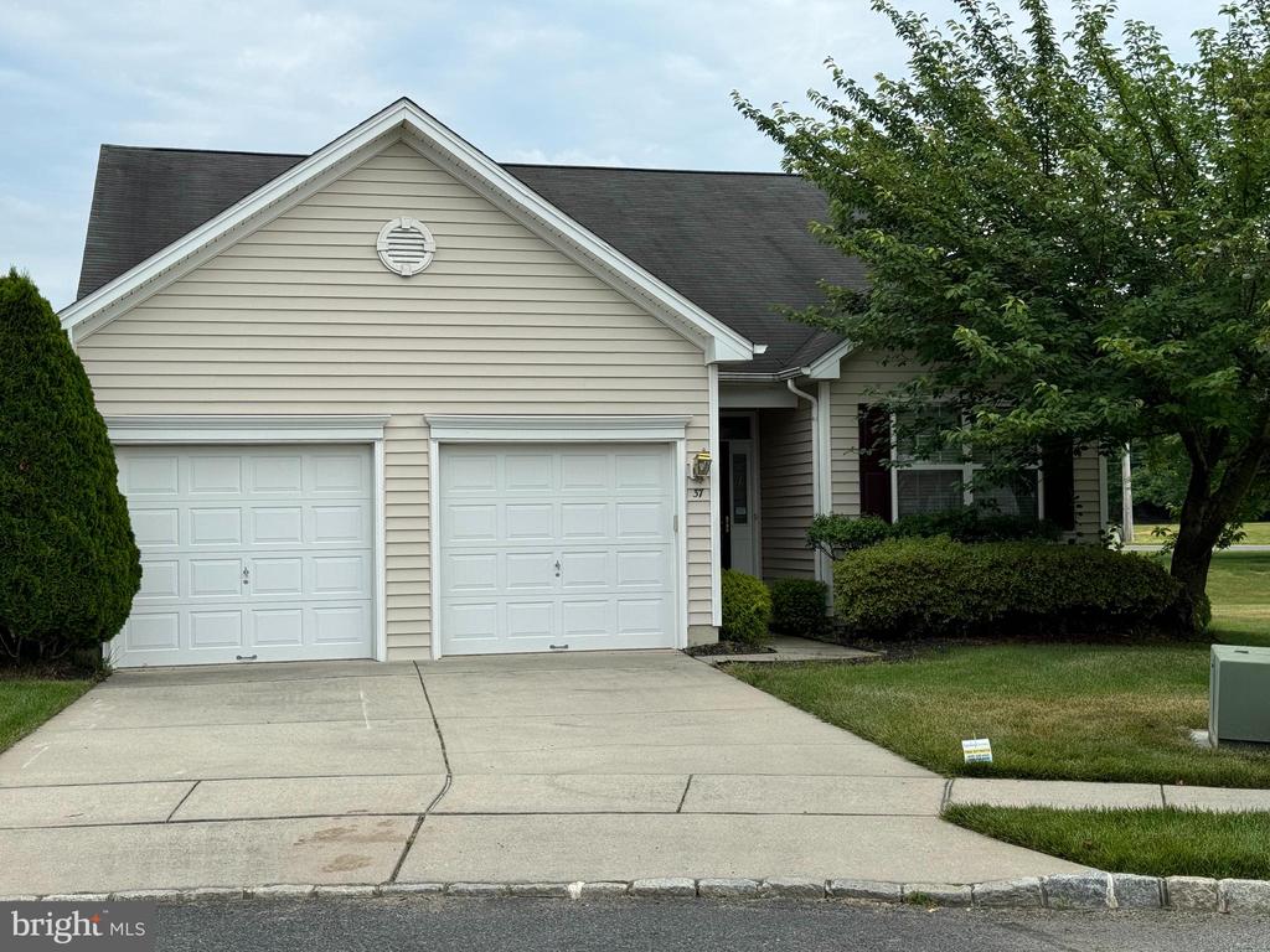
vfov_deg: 30.3
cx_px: 635
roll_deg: +0.2
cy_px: 476
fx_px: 1761
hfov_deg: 39.7
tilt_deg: +1.7
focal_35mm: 48
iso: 64
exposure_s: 1/2611
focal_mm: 6.76
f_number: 1.78
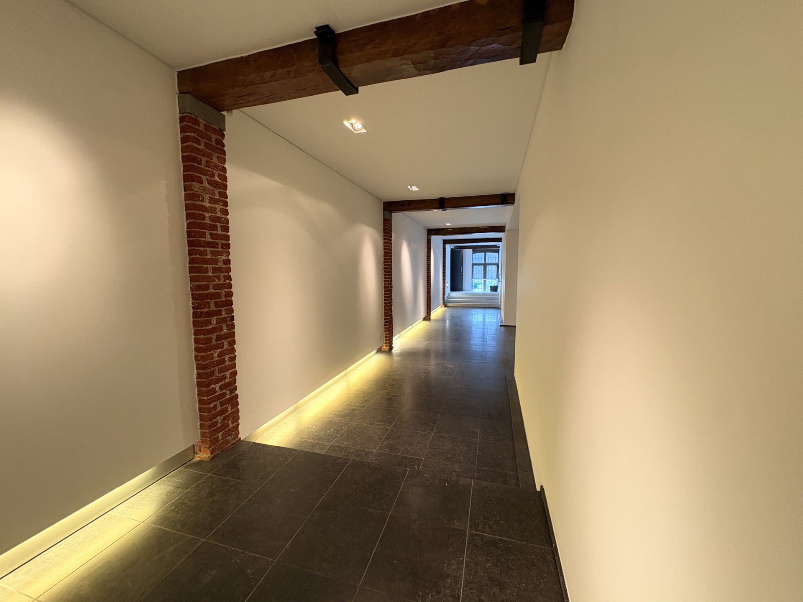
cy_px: 301
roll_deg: +0.4
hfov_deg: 102.1
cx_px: 402
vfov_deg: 85.7
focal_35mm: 14
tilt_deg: -5.5
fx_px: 325
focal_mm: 2.22
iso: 320
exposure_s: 1/50
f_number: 2.2
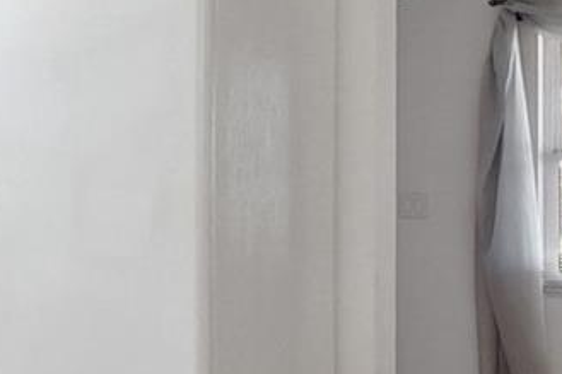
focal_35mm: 73
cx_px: -422
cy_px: 211
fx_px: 1139
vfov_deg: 18.6
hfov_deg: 20.5
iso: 1000
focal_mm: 10
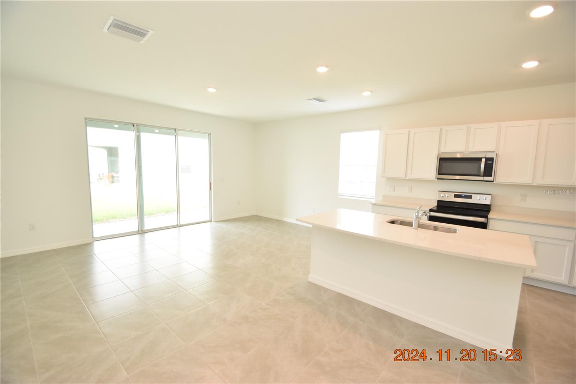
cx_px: 288
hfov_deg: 100.4
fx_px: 240
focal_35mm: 15
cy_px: 192
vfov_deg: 77.3
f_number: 4.5
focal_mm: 10
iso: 800
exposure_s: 1/80
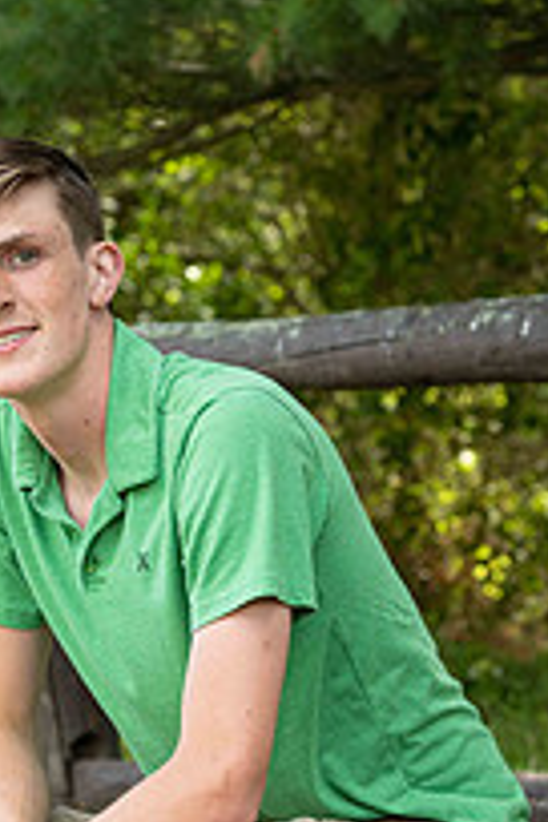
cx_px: 44
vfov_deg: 9.1
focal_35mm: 225
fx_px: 5137
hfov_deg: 6.1
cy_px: 580
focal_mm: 102
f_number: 6.3
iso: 500
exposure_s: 1/200
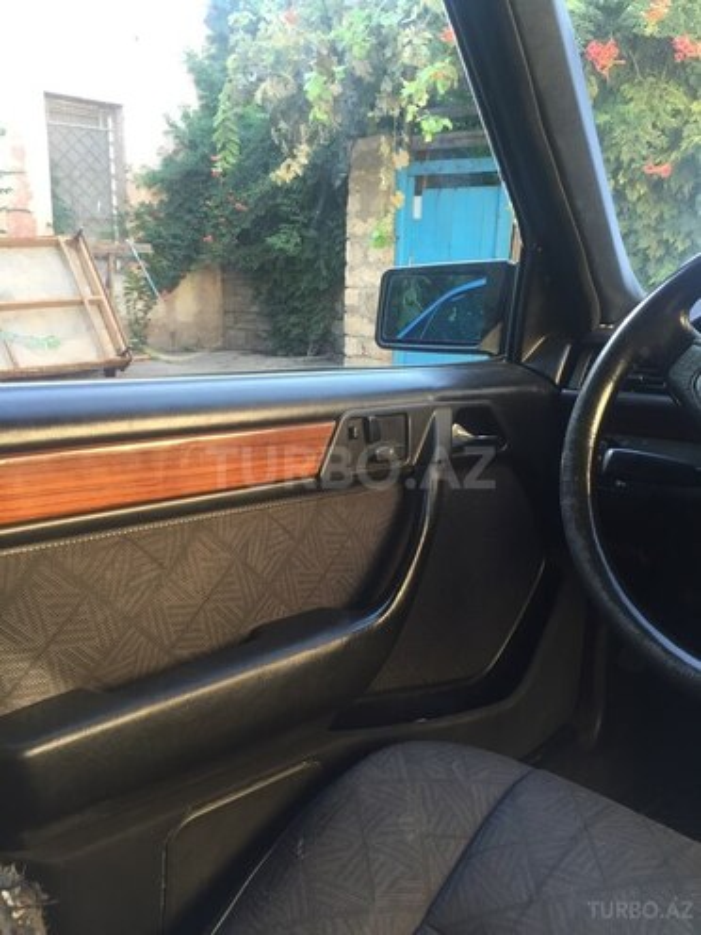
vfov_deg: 61.7
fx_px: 783
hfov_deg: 48.2
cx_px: 350
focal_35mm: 29
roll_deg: +1.1
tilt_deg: -15.0
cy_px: 468
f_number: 2.2
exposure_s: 1/33
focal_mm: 4.15
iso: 32
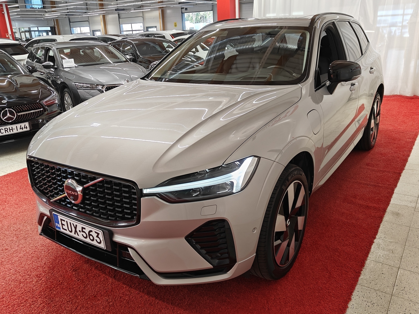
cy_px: 157
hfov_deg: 60.0
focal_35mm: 30
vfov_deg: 46.8
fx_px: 363
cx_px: 210
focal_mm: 5.59
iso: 50
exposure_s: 1/60
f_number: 1.8
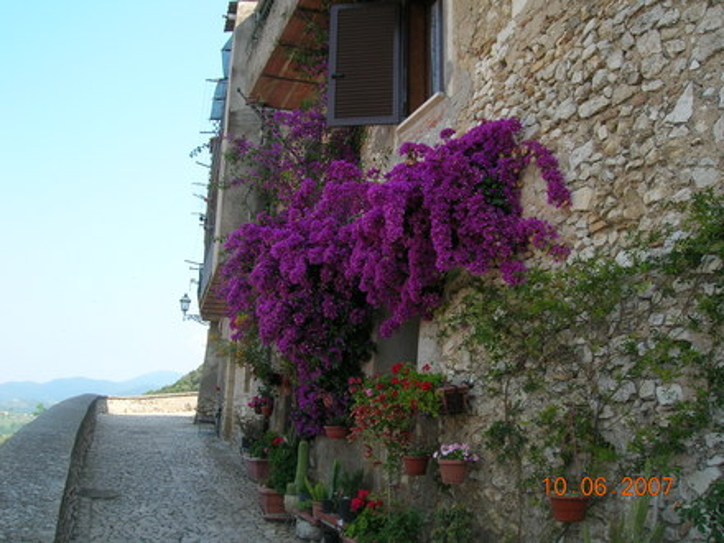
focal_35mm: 34
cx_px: 362
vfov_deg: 41.8
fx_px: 711
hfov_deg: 54.0
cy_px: 272
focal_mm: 5.7
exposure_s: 1/117
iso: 50
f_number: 4.9
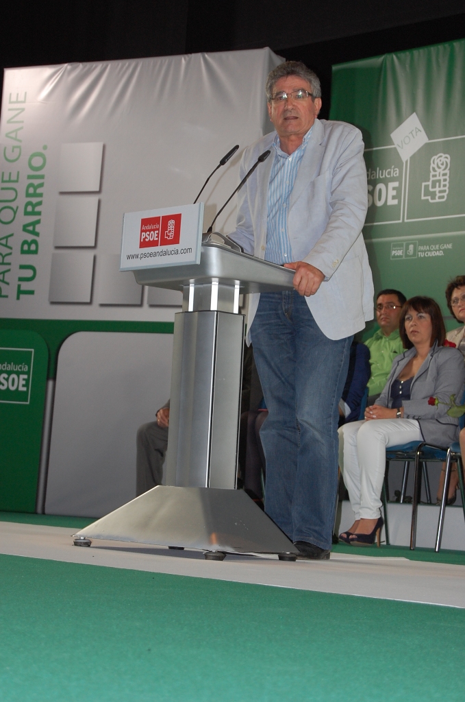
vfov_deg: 24.7
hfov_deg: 16.5
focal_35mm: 82
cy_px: 351
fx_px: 1604
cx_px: 232
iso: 560
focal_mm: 55
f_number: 5.6
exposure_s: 1/60
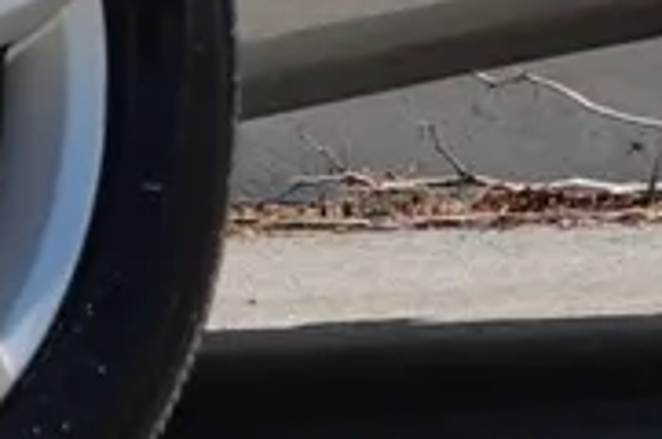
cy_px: -878
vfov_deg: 0.5
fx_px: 48130
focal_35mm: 2622
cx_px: -214
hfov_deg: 0.8
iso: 100
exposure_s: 1/1000
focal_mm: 143.15
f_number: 4.5
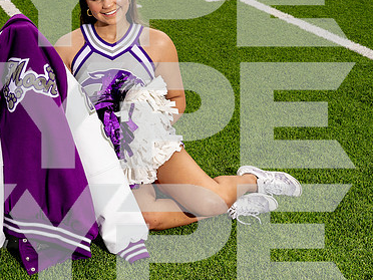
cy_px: 116
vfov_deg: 22.2
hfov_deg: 29.0
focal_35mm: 66
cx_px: 100
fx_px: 711
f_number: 8
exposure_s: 1/250
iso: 100
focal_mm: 44
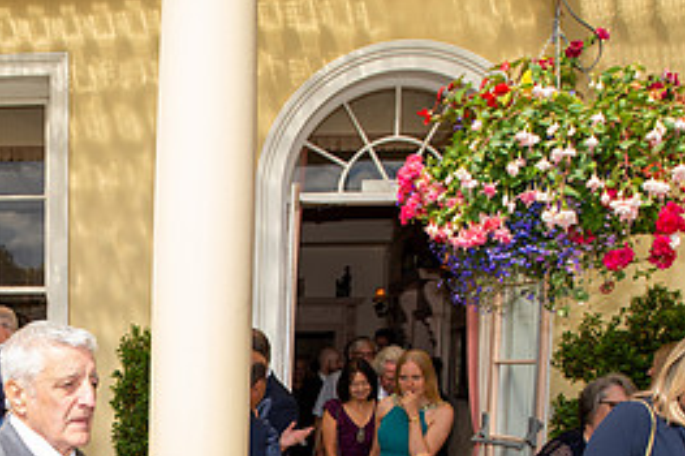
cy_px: 474
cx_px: 83
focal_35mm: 53
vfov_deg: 24.2
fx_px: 1008
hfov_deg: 35.6
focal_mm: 24
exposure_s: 1/250
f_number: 8
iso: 100
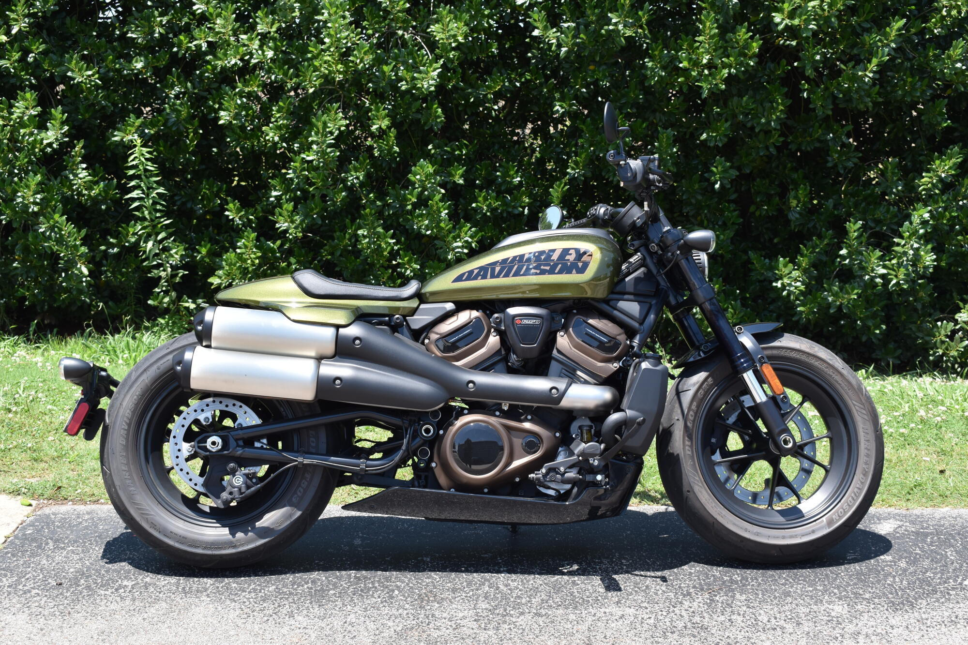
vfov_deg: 26.5
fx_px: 1371
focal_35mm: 51
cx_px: 484
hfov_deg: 38.9
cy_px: 322
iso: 180
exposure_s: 1/250
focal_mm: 34
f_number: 8
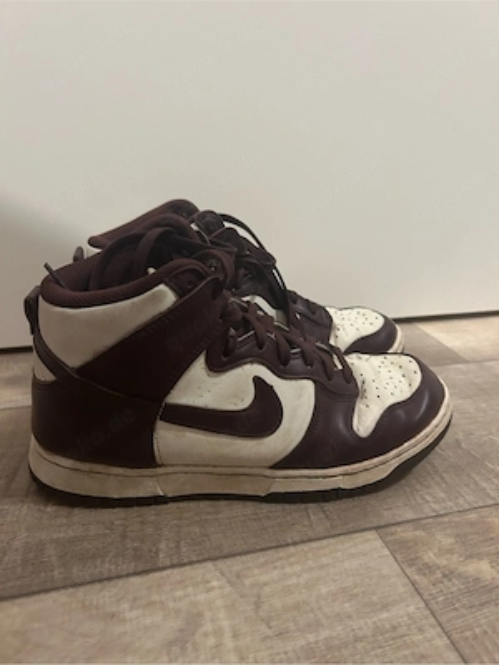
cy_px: 332
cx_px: 250
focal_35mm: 26
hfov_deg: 53.1
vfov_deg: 67.3
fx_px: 500
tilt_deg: -23.3
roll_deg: -2.9
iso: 400
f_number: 1.5
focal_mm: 5.7
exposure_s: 1/33
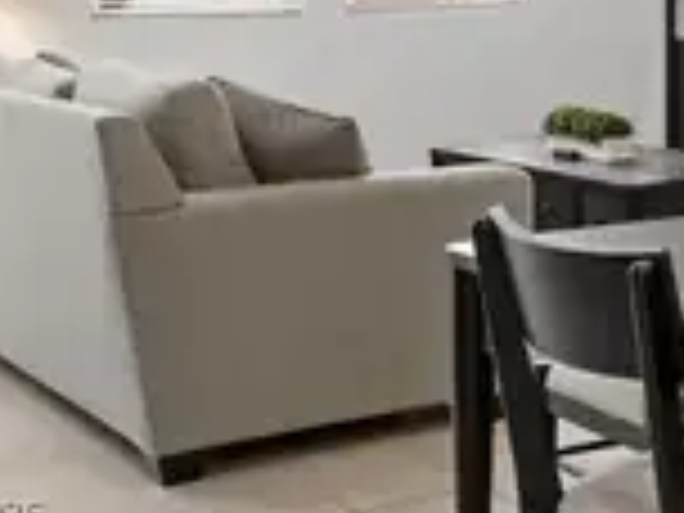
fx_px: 1699
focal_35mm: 86
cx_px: 770
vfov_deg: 16.6
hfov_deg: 21.5
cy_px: -61
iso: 400
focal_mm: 23
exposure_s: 1/8
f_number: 8
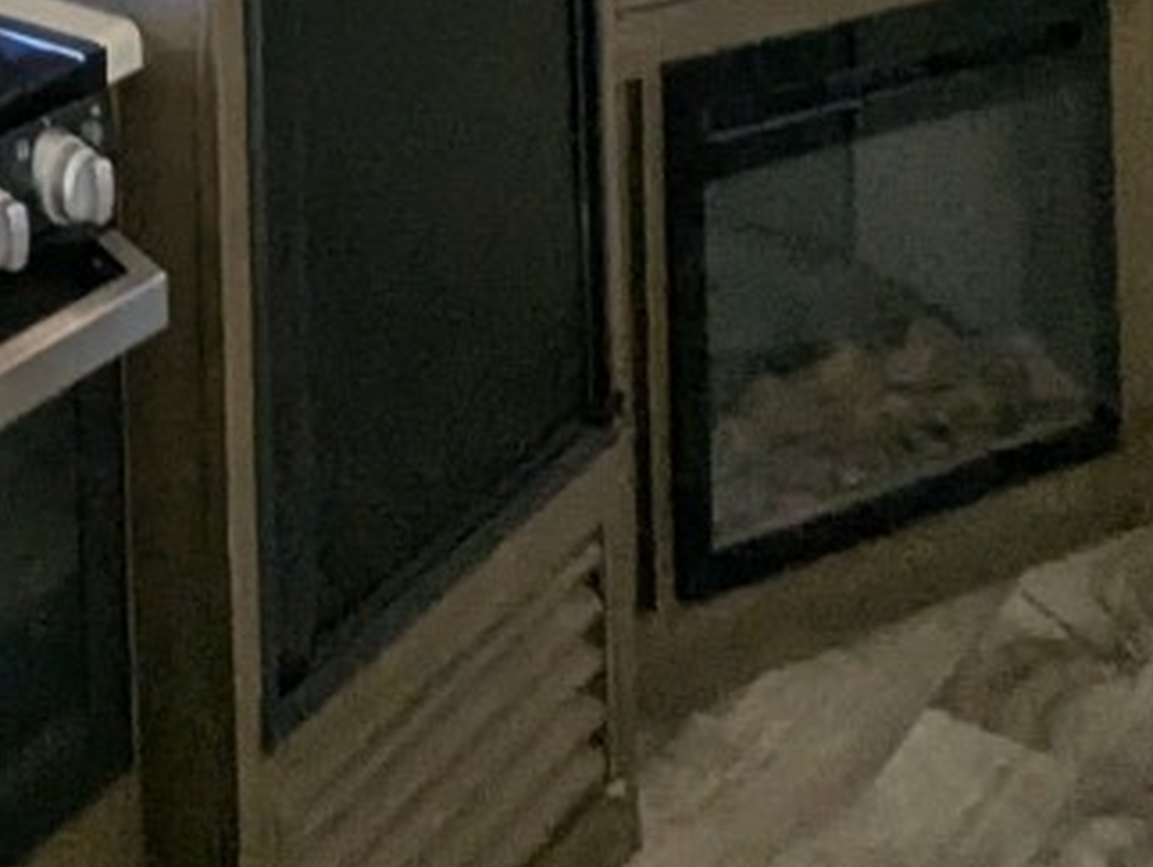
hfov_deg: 22.0
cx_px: -691
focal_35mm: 69
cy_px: -888
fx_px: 2301
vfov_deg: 16.2
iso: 111
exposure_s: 1/91.2
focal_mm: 2.35
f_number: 2.2
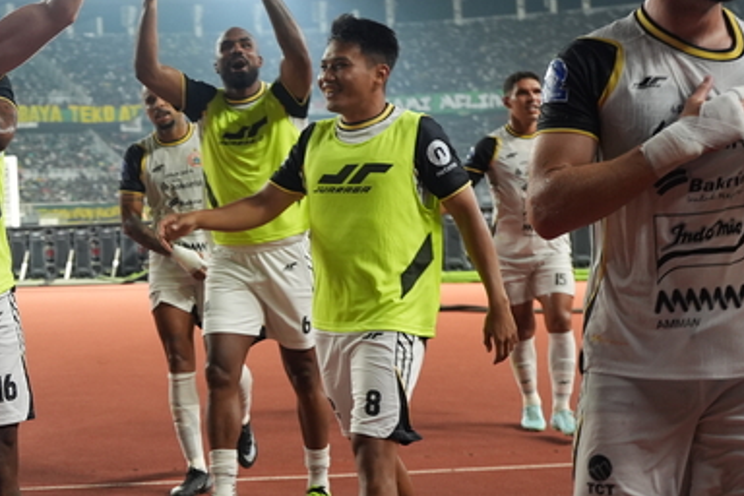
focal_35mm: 70
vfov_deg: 19.4
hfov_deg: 27.3
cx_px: 10
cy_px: 165
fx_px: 1447
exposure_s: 1/200
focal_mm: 28
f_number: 2.8
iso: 1250
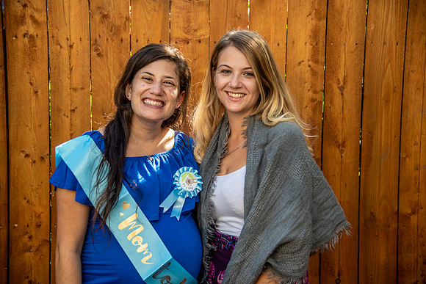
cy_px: 142
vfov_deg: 21.9
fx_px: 734
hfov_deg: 32.4
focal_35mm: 62
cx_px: 213
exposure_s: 1/320
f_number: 4
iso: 125
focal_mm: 62
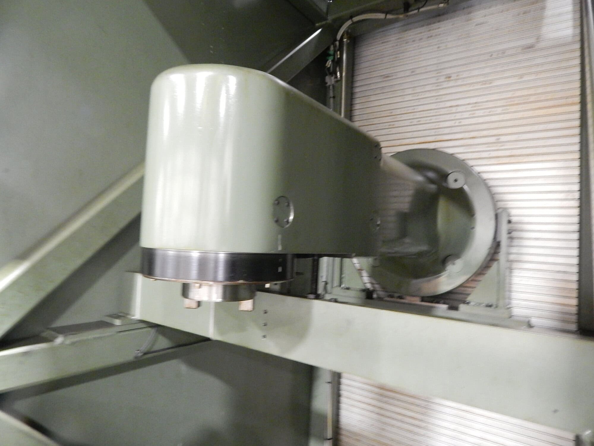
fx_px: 395
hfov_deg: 73.9
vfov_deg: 58.9
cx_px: 297
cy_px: 223
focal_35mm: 23
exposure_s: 1/1.67
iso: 800
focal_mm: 4
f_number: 3
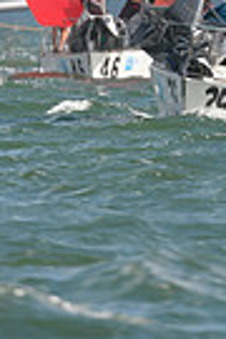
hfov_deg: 0.8
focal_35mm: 1718
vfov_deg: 1.2
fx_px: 16177
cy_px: -342
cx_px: 222
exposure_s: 1/1000
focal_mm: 400
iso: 200
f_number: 7.1
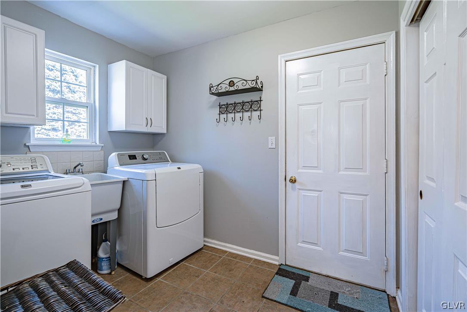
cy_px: 156
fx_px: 208
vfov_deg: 73.7
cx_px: 234
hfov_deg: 96.7
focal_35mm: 16
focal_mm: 16
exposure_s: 1/200
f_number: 5
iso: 400
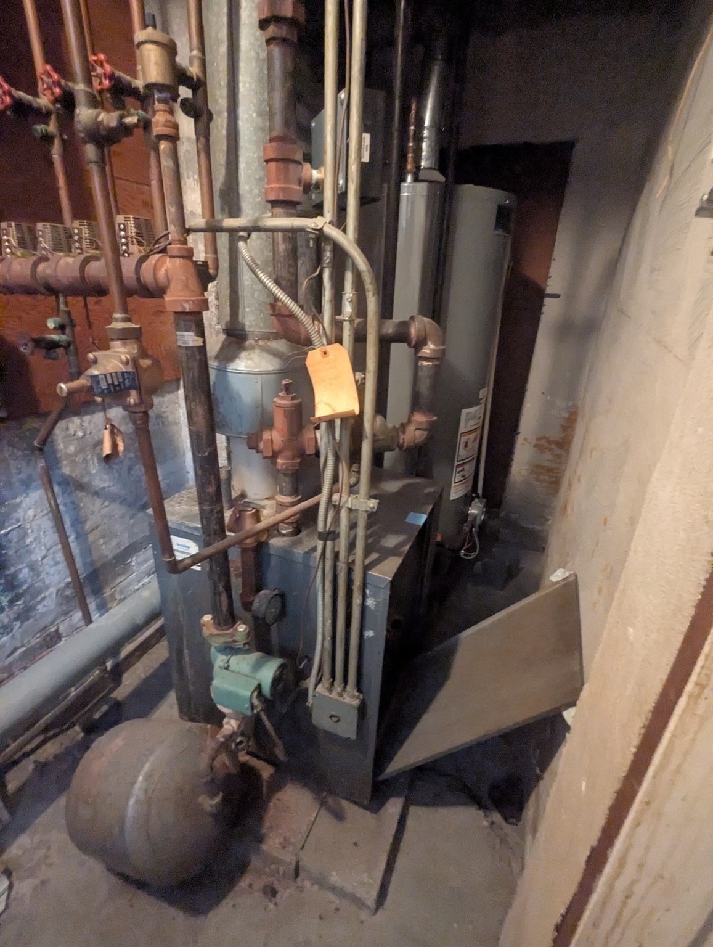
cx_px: 356
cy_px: 474
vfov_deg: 94.4
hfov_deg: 78.3
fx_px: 438
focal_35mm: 16
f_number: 2.2
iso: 2739
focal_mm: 2.35
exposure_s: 1/24
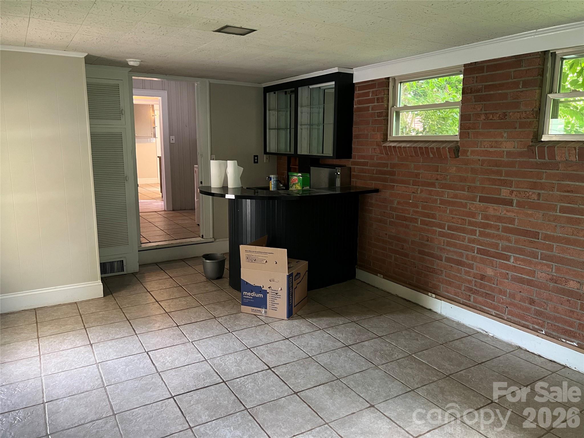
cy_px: 219
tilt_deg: -8.5
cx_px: 292
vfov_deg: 53.1
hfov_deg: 67.3
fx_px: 439
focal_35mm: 26
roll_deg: -0.1
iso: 400
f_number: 1.5
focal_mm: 5.7
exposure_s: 1/60
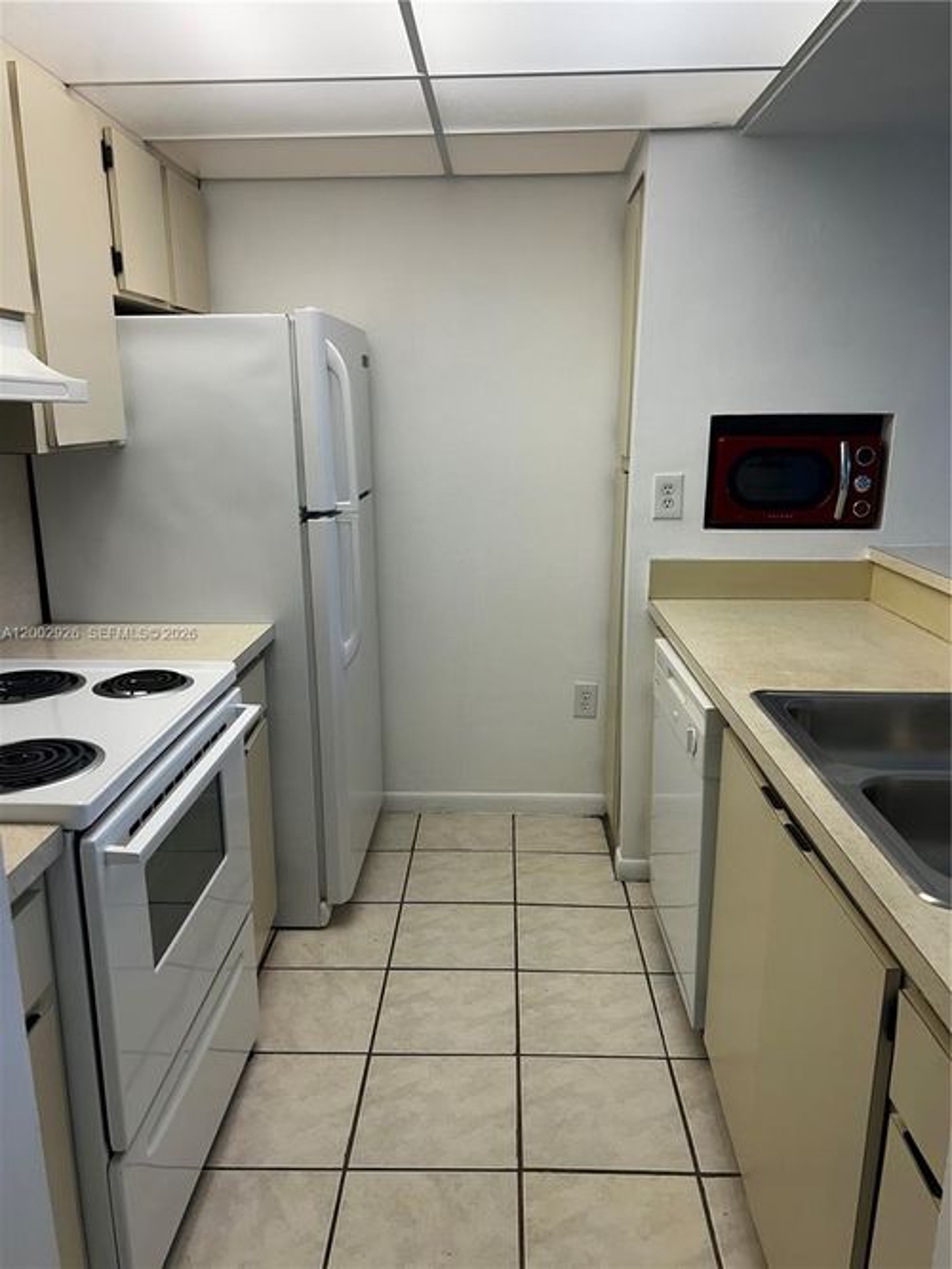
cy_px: 634
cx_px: 476
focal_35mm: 26
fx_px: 954
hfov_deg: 53.0
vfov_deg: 67.3
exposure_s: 1/120
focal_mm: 5.7
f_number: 1.5
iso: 32
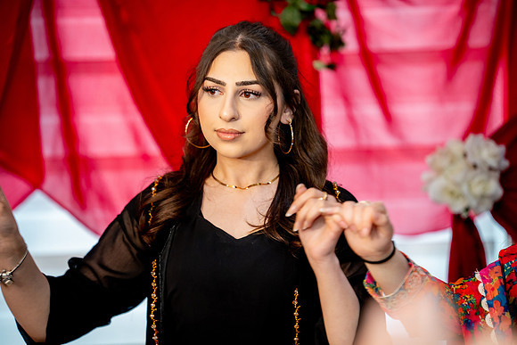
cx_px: 258
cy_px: 172
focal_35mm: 150
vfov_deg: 9.2
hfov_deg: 13.7
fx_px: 2155
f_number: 2
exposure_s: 1/200
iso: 800
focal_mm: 150
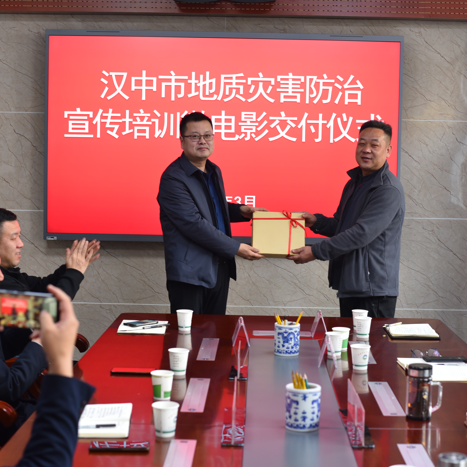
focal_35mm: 64
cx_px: 263
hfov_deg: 26.9
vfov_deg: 26.9
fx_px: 977
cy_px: 233
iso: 800
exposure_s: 1/60
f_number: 3.5
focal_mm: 50
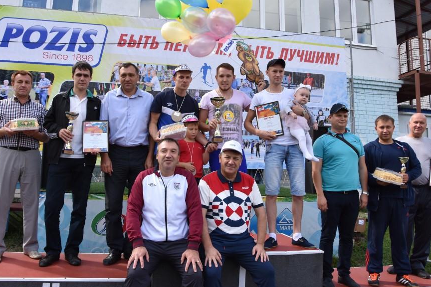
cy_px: 129
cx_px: 210
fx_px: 383
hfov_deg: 58.7
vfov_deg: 41.1
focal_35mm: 32
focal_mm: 18
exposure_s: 1/500
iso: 560
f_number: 8
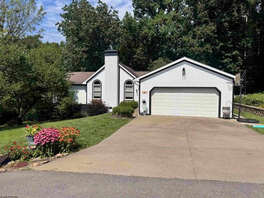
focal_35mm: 24
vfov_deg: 56.8
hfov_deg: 71.6
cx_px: 132
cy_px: 99
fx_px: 183
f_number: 1.78
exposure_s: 1/7937
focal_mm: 6.76
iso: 80
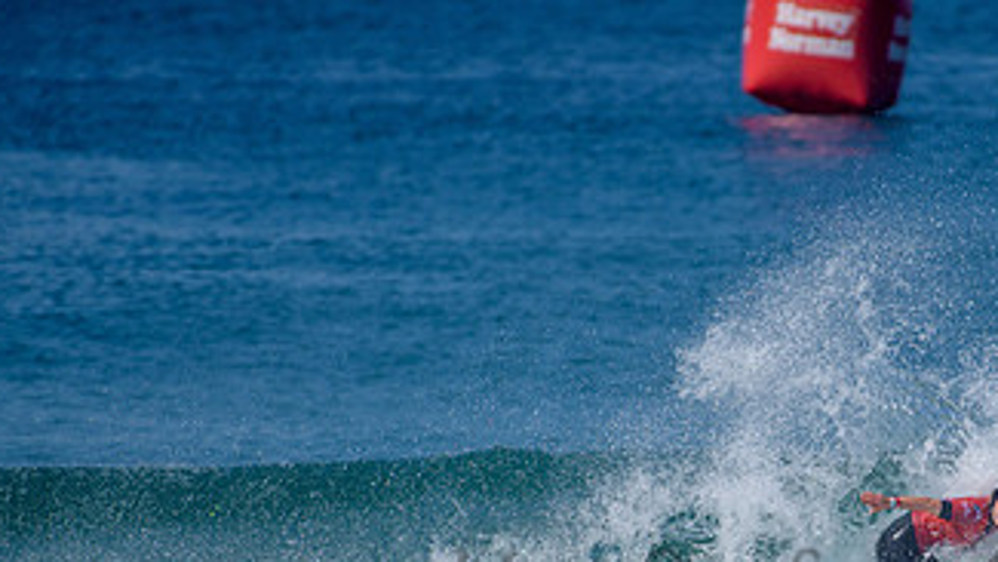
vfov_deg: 1.3
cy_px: 570
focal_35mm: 936
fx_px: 24775
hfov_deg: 2.3
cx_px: 774
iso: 125
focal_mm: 500
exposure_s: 1/2000
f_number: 5.6
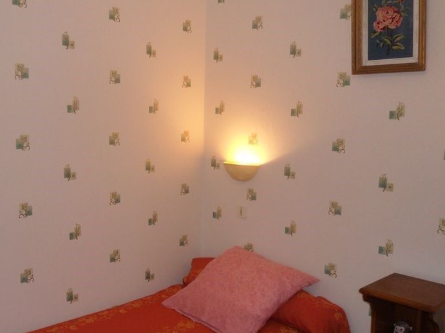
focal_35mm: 40
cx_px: 166
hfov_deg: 46.4
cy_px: 192
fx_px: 514
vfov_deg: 35.9
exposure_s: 1/45
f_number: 3.5
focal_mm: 4.9
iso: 200
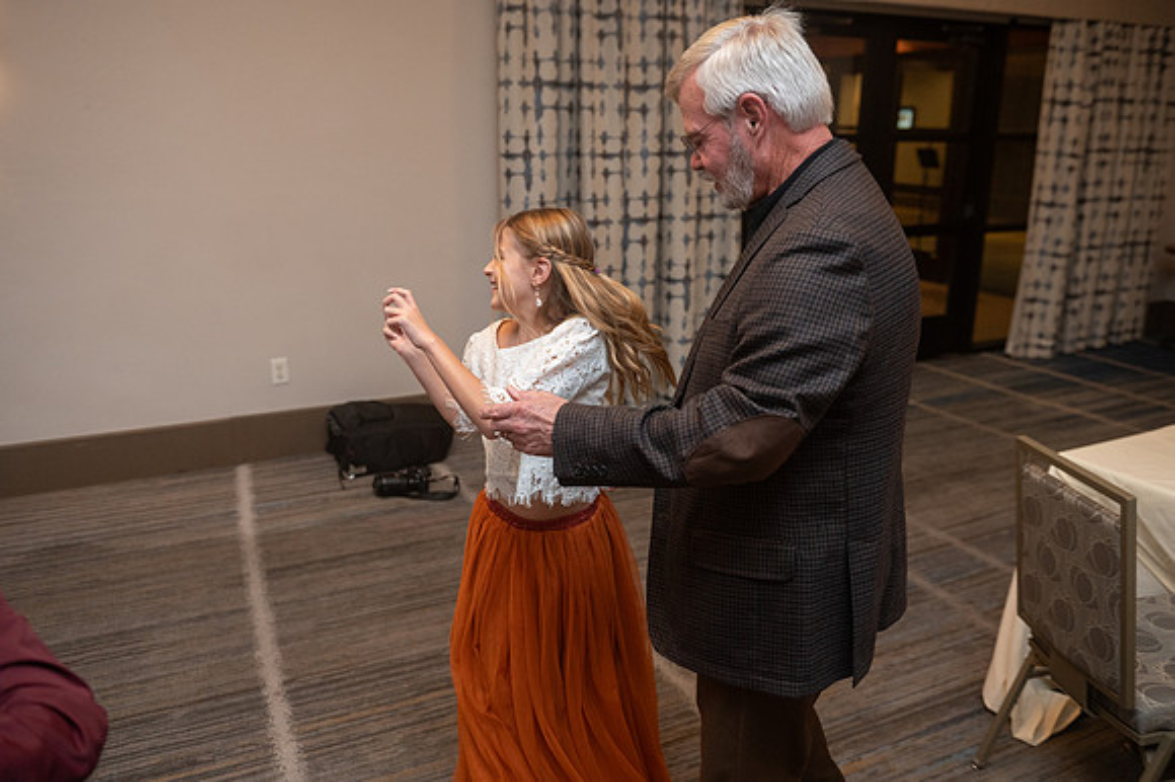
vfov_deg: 44.9
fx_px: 946
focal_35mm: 29
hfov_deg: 63.7
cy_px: 391
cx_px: 588
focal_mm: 29
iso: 3200
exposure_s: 1/200
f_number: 4
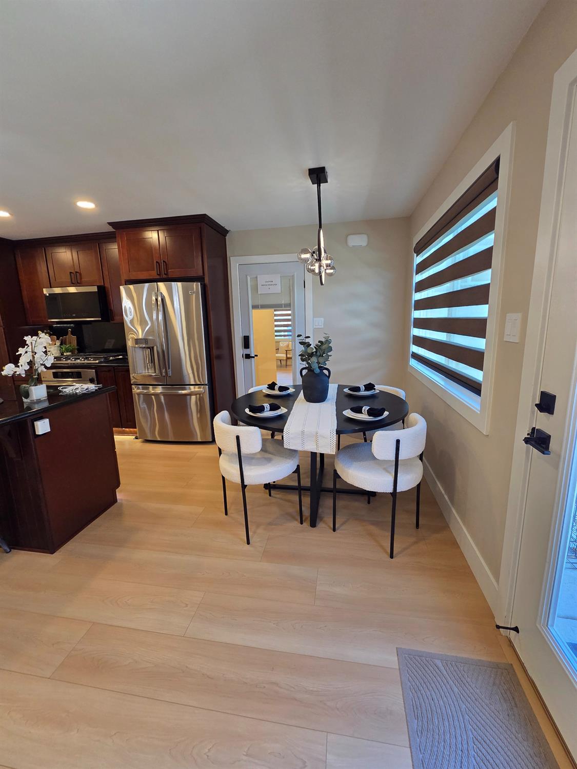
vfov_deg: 106.2
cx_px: 288
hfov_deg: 89.9
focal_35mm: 13
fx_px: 289
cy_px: 384
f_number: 2.2
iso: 250
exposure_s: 1/120
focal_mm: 2.2
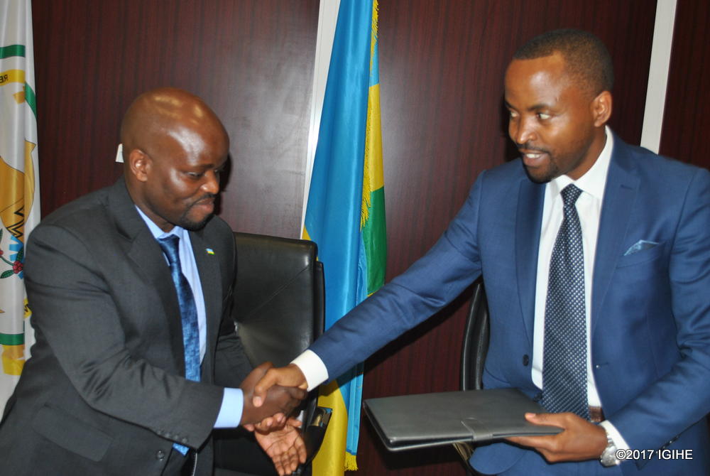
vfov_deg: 37.0
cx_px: 355
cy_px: 238
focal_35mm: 36
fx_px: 711
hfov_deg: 53.1
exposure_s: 1/60
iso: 200
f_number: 4
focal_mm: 24
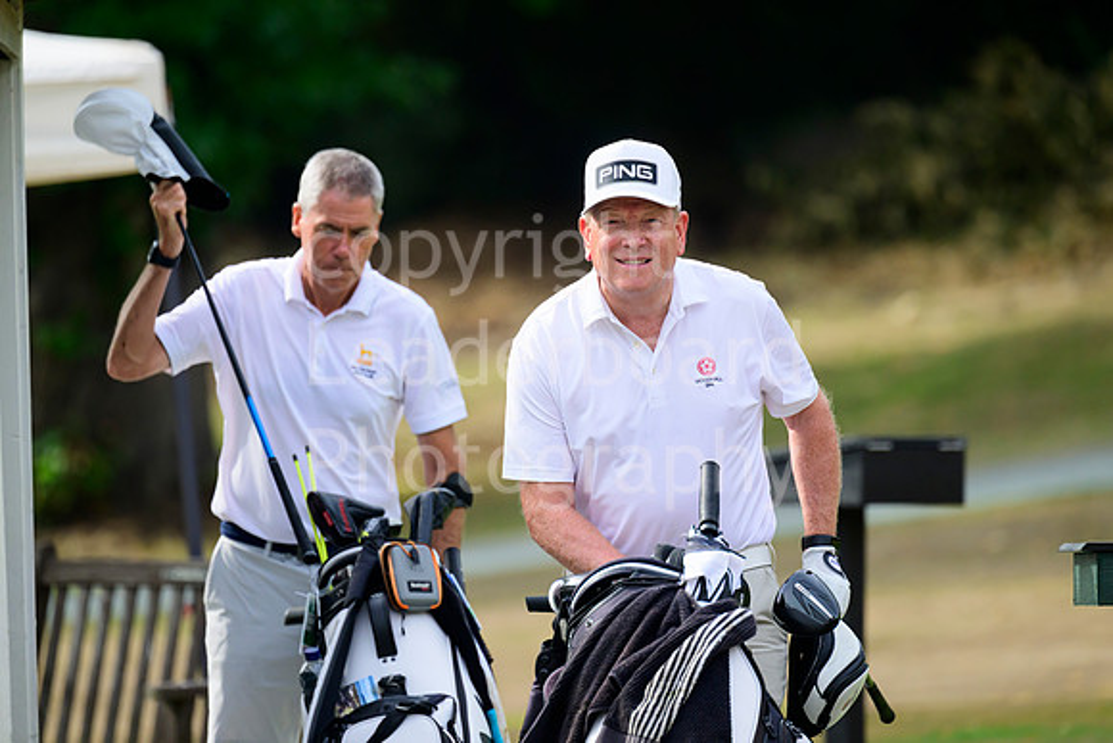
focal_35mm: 400
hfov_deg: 5.2
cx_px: 556
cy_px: 372
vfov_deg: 3.4
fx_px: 12369
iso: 1600
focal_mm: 400
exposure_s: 1/2500
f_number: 6.3
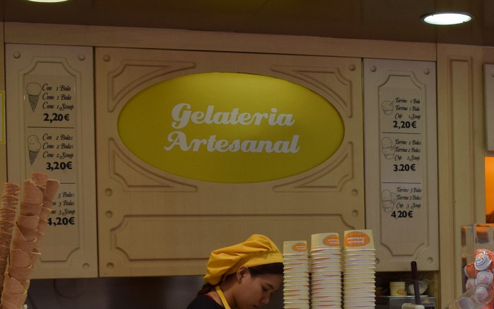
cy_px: 303
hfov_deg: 26.2
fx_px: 1036
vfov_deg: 16.6
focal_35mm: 77
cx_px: 417
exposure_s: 1/160
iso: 400
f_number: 6.3
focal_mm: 18
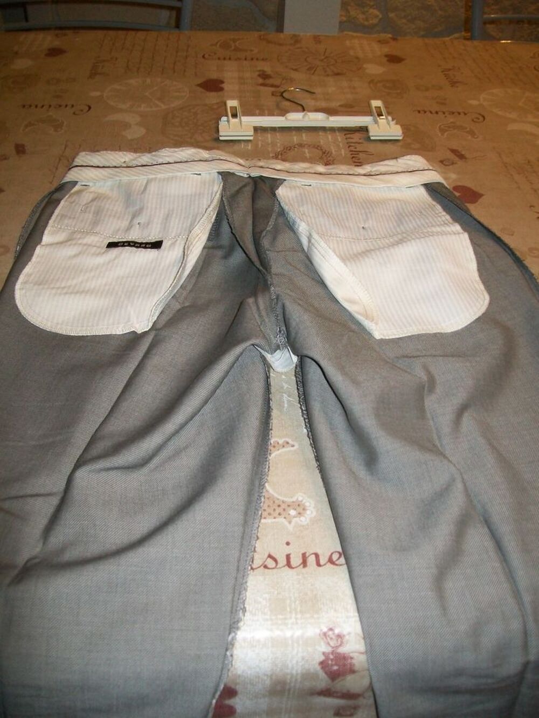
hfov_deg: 41.8
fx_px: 706
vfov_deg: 54.0
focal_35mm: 34
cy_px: 359
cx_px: 270
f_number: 2.7
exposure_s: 1/60
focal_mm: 6.1
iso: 160
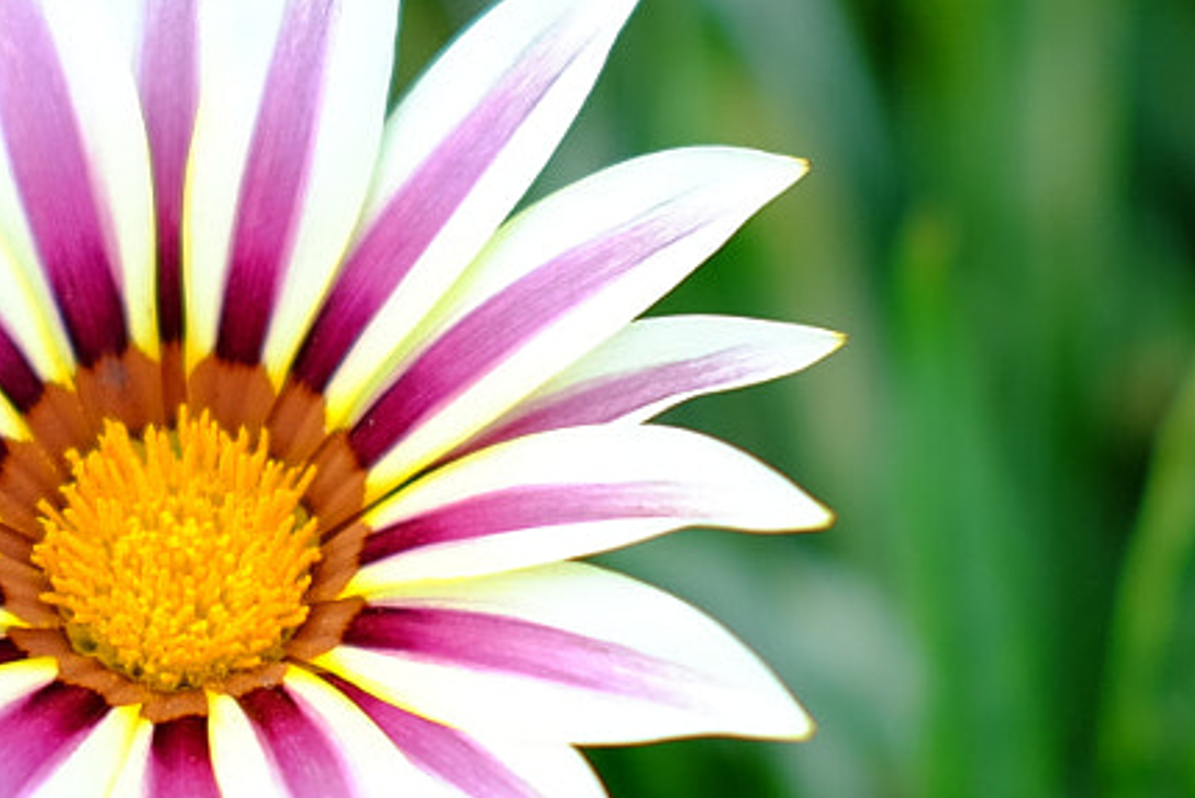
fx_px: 6541
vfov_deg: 7.0
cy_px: 389
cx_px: 142
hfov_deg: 10.4
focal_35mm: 197
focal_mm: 35
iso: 200
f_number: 2
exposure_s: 1/420
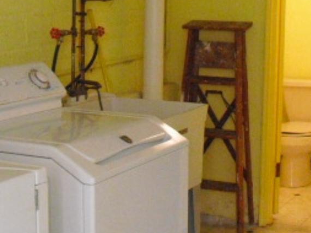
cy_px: 59
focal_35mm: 91
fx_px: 817
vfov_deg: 16.1
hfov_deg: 21.4
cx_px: 236
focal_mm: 6.3
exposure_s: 1/100
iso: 800
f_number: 3.1
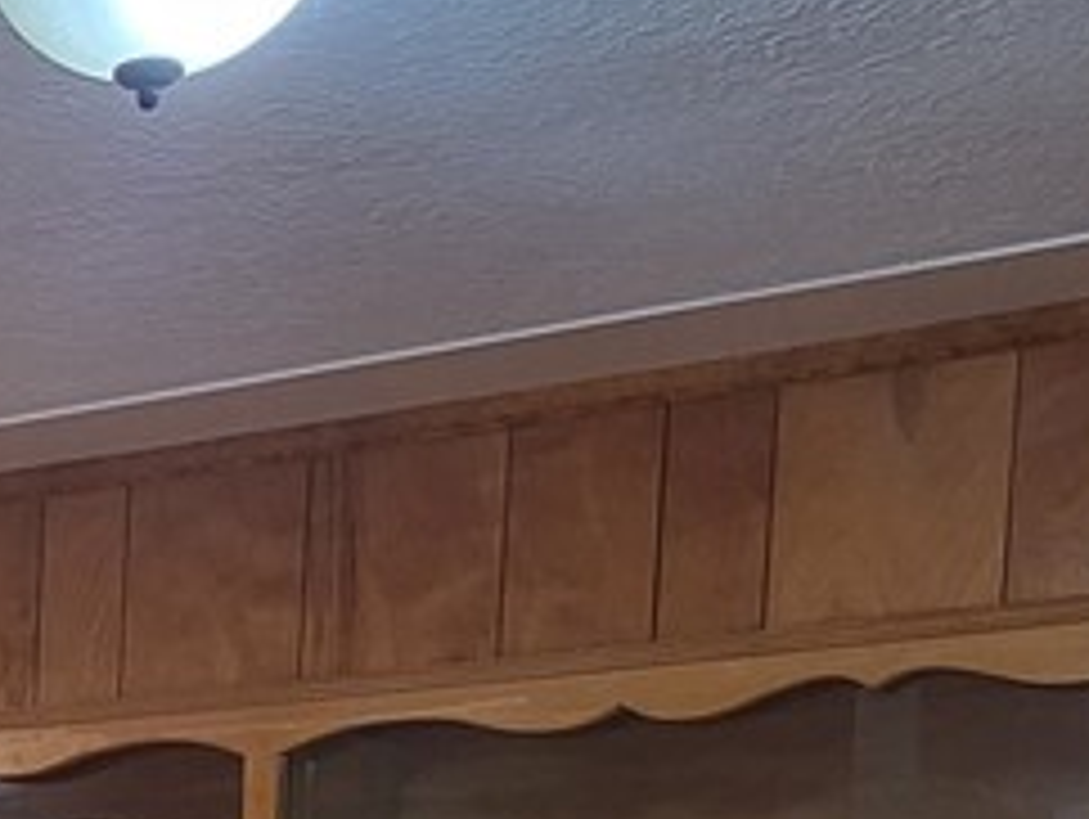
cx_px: -1008
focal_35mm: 110
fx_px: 3464
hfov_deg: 15.0
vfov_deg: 12.4
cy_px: 1458
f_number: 1.8
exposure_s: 1/60
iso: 250
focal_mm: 4.25
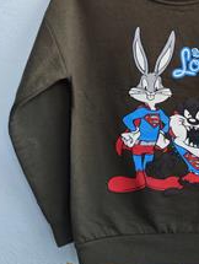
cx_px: 178
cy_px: 74
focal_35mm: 46
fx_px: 352
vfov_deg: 40.3
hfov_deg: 30.3
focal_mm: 5.59
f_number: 1.88
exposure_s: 1/109
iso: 1122
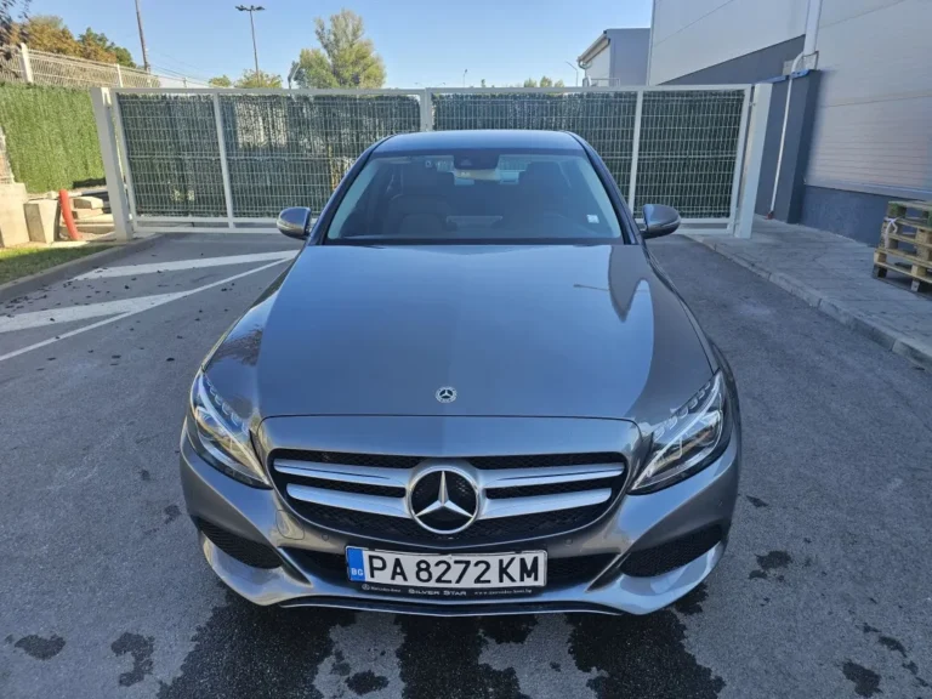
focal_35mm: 23
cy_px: 350
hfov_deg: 73.9
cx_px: 466
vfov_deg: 58.9
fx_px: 619
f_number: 1.7
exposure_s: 1/389
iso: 20
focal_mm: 6.3
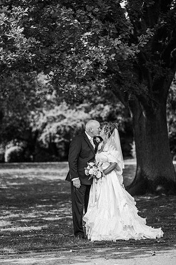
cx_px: 88
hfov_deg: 16.0
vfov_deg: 23.9
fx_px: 625
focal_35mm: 85
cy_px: 132
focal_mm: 85
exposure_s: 1/2000
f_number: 2
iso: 100
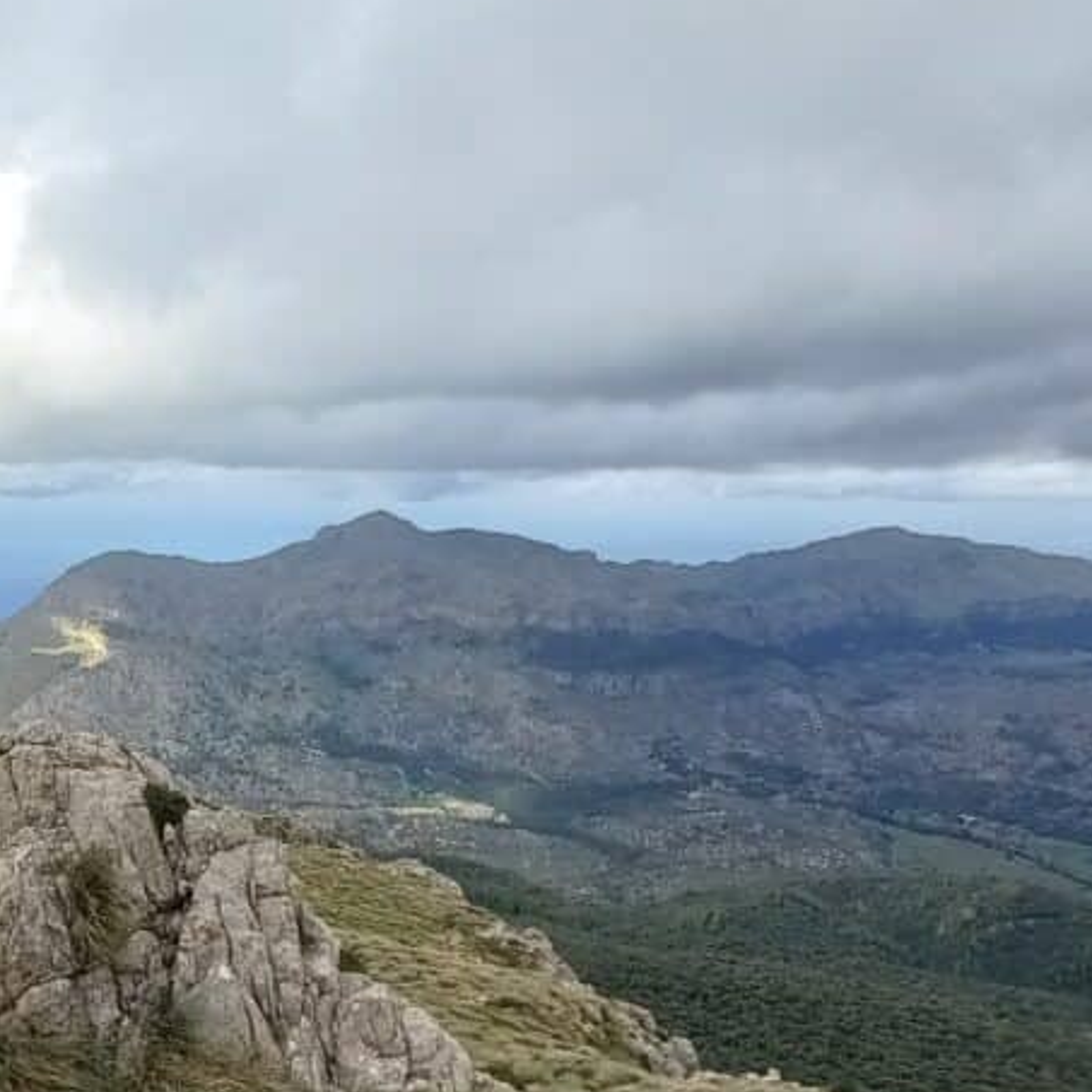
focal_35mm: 26
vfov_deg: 58.0
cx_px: 147
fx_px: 928
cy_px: 810
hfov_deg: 54.5
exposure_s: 1/255
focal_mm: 1.42
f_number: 2.2
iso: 40
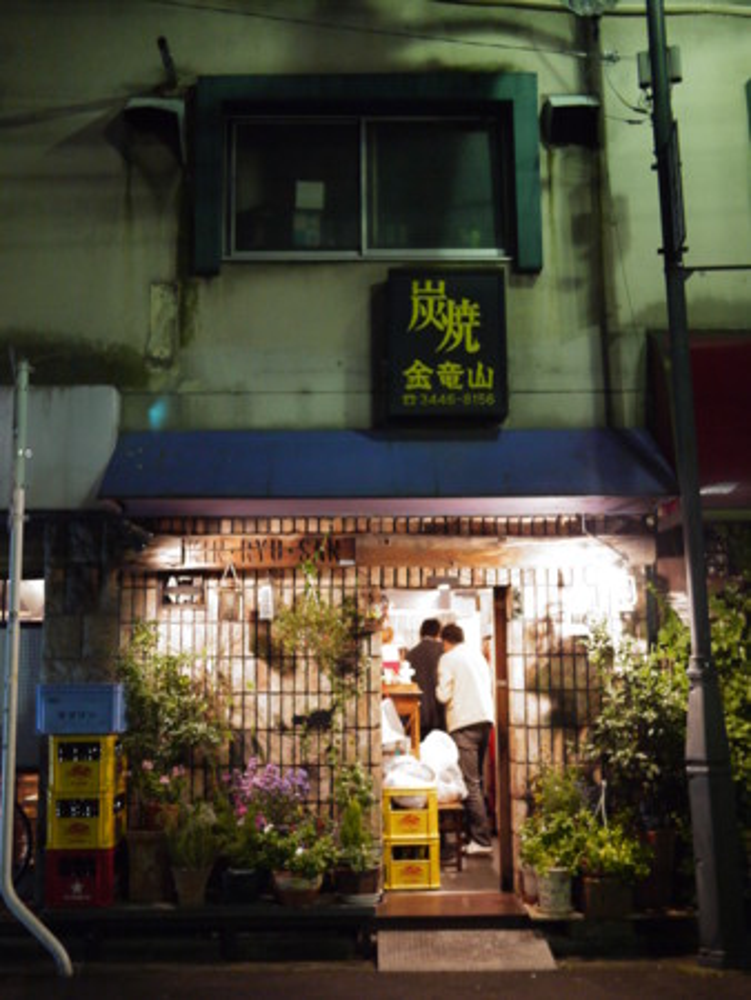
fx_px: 1156
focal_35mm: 40
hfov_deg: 36.0
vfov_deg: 46.8
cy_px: 500
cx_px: 376
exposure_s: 1/30
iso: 800
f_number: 1.7
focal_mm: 20
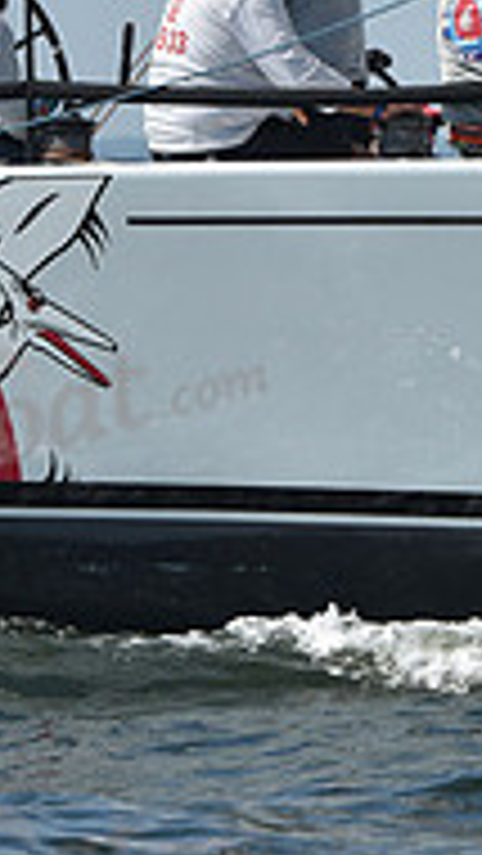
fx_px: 11600
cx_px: 505
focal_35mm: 511
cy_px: 146
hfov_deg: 2.4
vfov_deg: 4.2
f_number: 8
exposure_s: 1/1250
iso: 250
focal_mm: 160
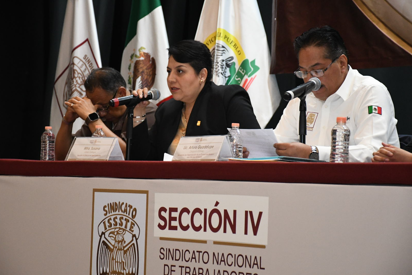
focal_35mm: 128
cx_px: 205
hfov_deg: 16.0
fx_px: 1465
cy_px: 137
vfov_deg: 10.7
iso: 5000
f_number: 6.3
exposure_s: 1/125
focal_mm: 85
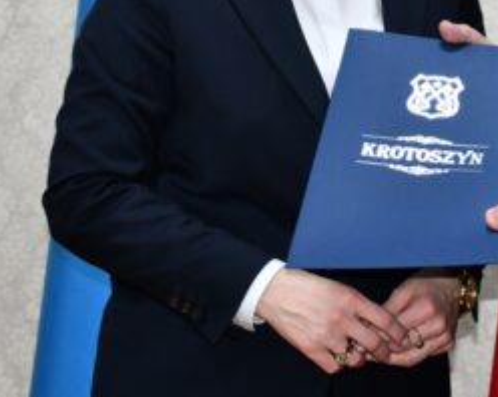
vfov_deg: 11.5
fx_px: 1929
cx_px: 504
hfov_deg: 14.5
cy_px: -70
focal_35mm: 131
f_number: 4
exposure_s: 1/60
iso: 400
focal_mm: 30
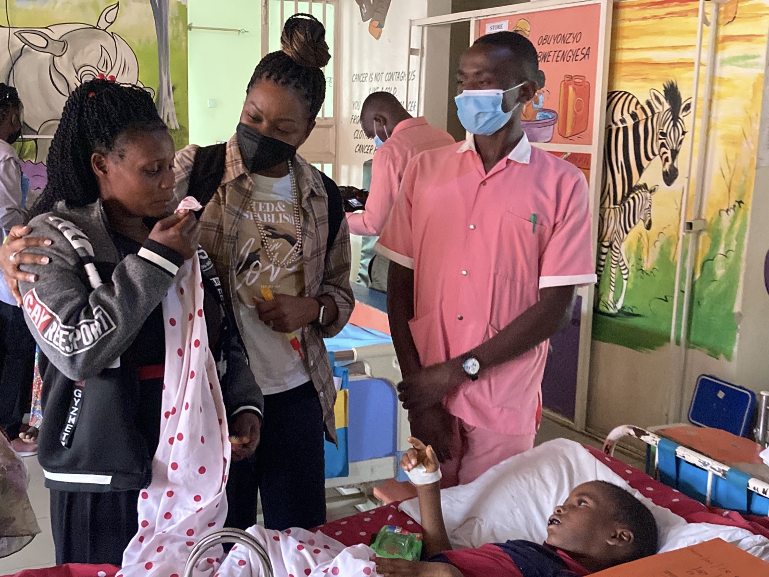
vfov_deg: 40.7
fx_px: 778
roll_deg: -3.2
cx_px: 384
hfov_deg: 52.6
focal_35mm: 35
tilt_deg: -8.7
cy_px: 288
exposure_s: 1/50
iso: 800
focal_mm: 3.99
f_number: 1.8
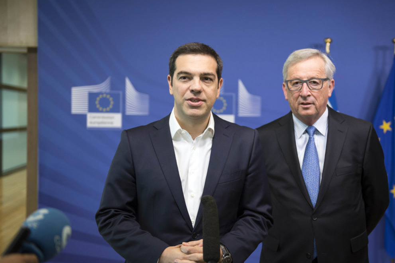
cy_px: 137
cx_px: 226
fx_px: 636
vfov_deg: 23.4
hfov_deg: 34.4
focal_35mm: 58
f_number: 2.8
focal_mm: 48
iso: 1100
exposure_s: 1/250
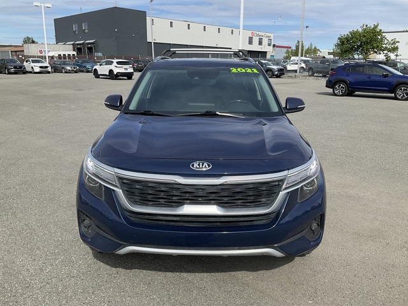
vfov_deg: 48.2
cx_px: 204
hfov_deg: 61.7
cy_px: 153
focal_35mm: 29
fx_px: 342
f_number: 1.8
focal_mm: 3
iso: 25
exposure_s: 1/1490
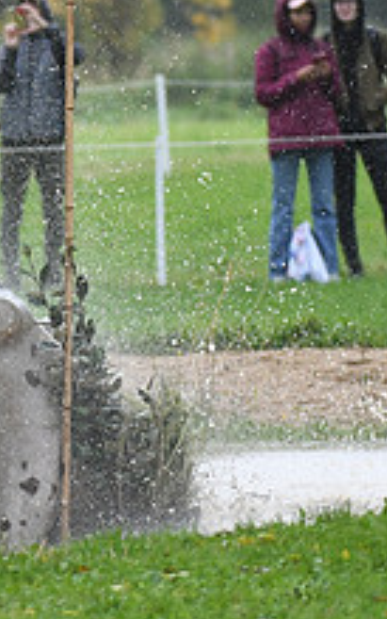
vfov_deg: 2.6
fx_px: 13677
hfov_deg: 1.6
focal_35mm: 811
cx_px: -412
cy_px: 182
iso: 1100
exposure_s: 1/1250
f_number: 4.5
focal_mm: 200
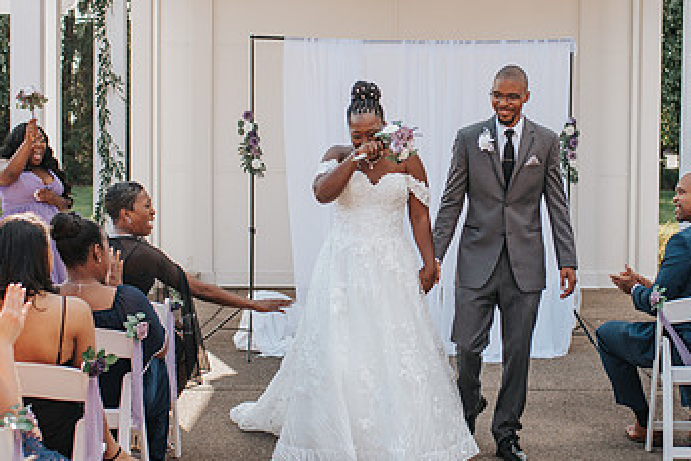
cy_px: 199
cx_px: 438
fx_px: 1402
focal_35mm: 73
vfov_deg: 18.7
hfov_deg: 27.6
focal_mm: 35
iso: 100
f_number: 2.8
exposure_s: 1/1250
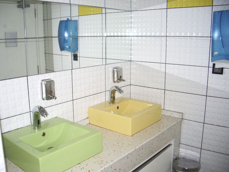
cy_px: 86
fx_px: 232
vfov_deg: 40.7
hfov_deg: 52.6
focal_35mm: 35
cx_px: 114
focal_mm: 5.8
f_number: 2.6
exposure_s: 1/40
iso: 100
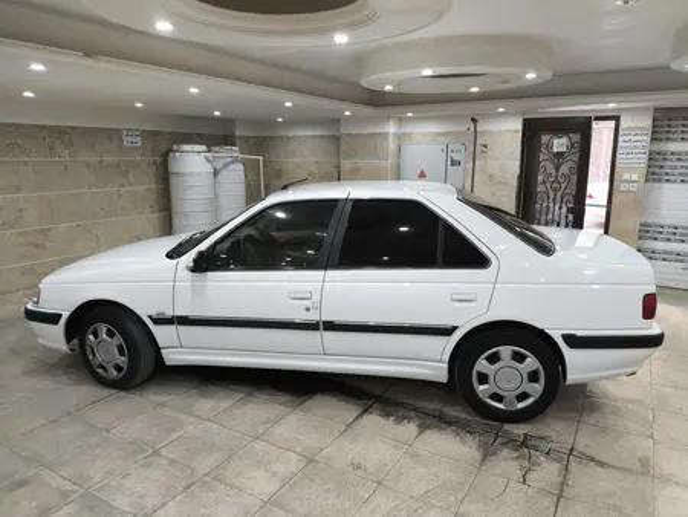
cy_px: 258
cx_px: 344
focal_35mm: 25
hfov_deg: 69.4
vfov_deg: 54.9
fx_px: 497
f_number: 1.7
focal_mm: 4.71
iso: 200
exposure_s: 1/50
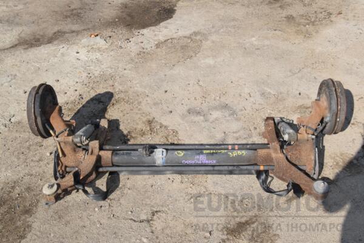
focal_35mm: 45
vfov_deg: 29.9
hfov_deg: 43.6
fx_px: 455
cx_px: 182
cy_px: 122
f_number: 29
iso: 800
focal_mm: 30
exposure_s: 1/200
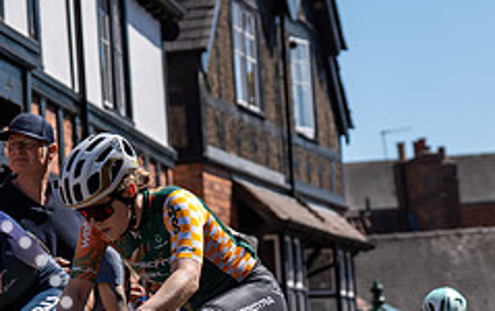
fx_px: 2337
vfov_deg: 7.6
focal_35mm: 173
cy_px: 271
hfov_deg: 12.1
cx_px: 215
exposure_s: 1/1600
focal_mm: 70
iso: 100
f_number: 4
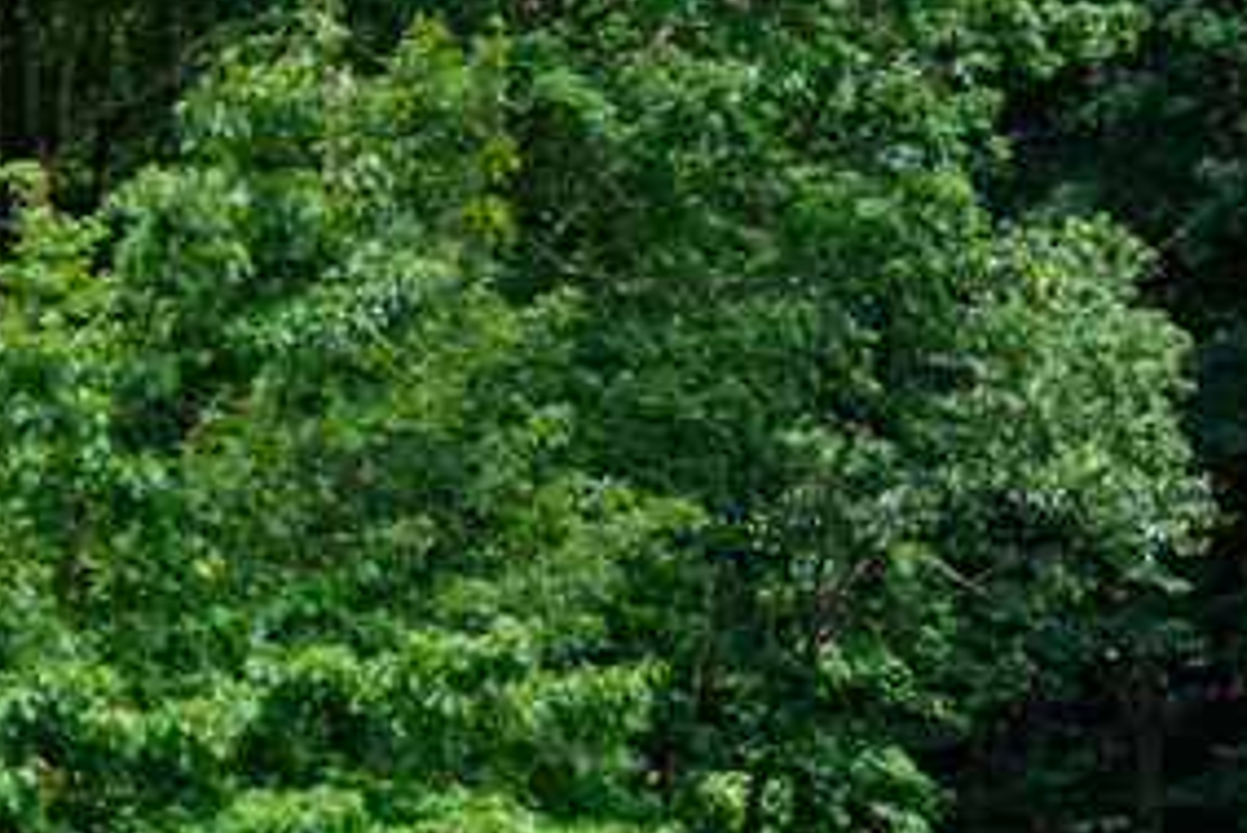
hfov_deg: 15.7
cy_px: 1071
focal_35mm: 127
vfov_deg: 10.6
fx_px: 4401
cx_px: -110
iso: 160
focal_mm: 24
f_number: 4
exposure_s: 1/1000
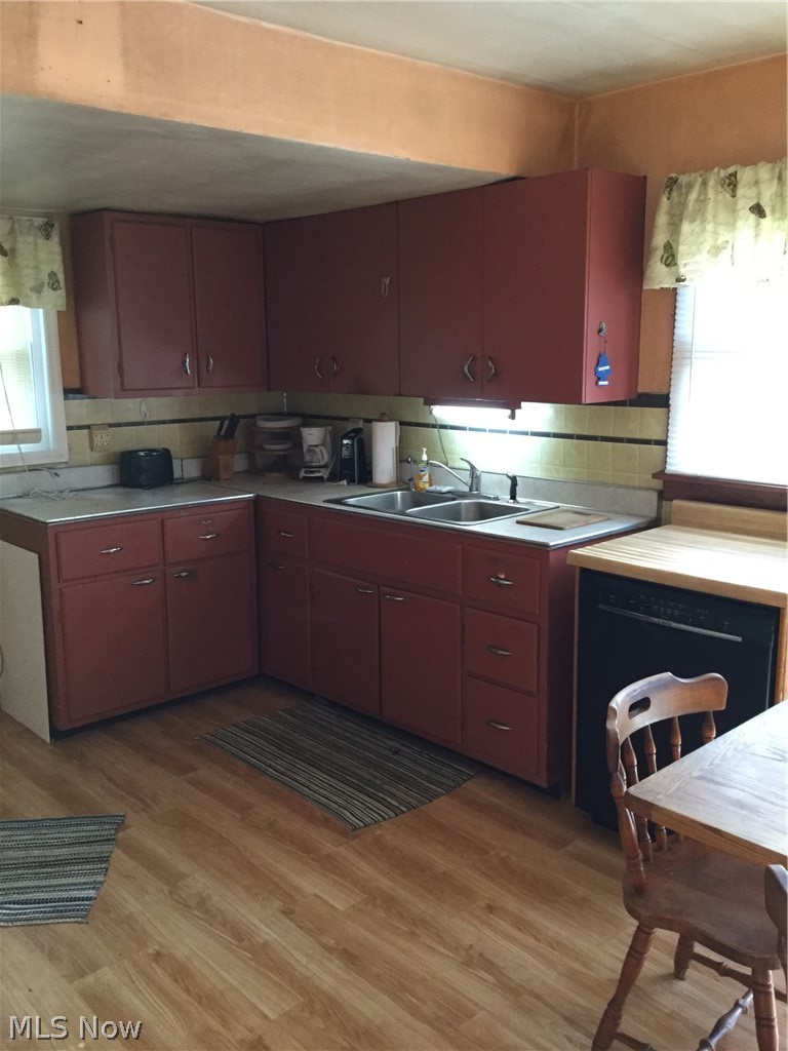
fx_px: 941
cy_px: 526
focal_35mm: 31
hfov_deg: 45.4
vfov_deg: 58.4
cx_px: 394
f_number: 2.4
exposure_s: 1/30
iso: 160
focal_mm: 3.3
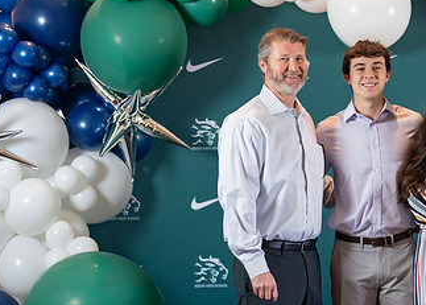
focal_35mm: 98
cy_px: 236
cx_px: 358
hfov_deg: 20.1
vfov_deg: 14.6
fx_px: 1186
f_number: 1.2
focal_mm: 50
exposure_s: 1/400
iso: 500
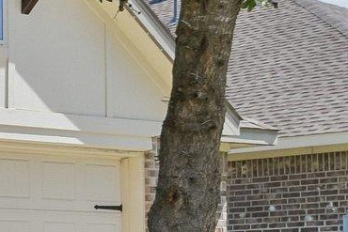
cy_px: 159
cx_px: -484
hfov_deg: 11.1
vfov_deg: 8.9
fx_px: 1499
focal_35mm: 155
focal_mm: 19
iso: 400
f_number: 8
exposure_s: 1/640
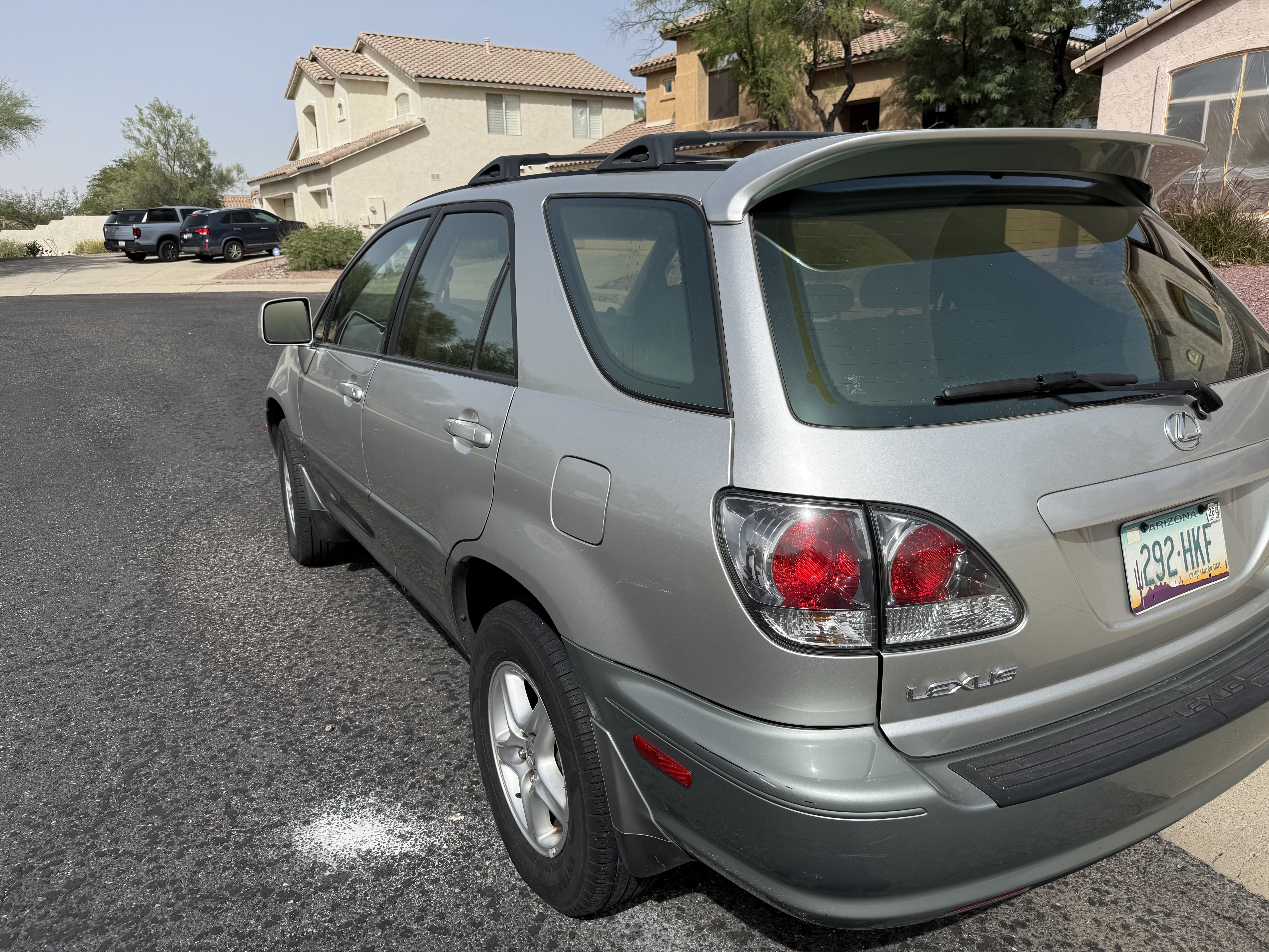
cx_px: 634
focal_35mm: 24
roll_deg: +1.5
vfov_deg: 56.8
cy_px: 476
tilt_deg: -15.3
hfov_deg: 71.6
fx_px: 880
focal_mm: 6.76
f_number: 1.78
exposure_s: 1/5714
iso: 80
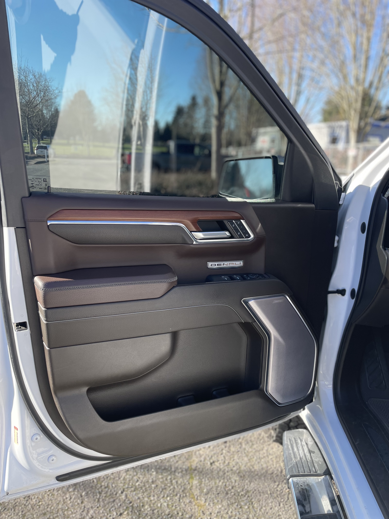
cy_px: 260
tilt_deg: -15.2
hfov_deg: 53.1
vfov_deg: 67.3
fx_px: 390
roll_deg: -2.9
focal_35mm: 26
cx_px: 194
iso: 50
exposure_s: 1/633
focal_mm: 4.2
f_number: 1.6
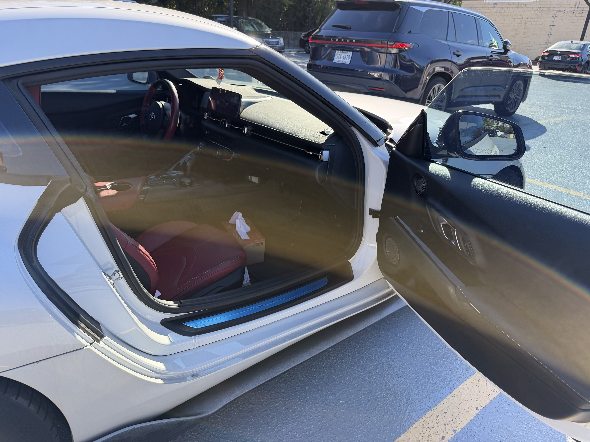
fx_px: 409
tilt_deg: -24.9
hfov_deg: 71.6
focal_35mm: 24
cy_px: 221
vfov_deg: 56.8
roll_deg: -3.5
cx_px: 295
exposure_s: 1/1192
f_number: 1.78
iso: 100
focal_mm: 6.76
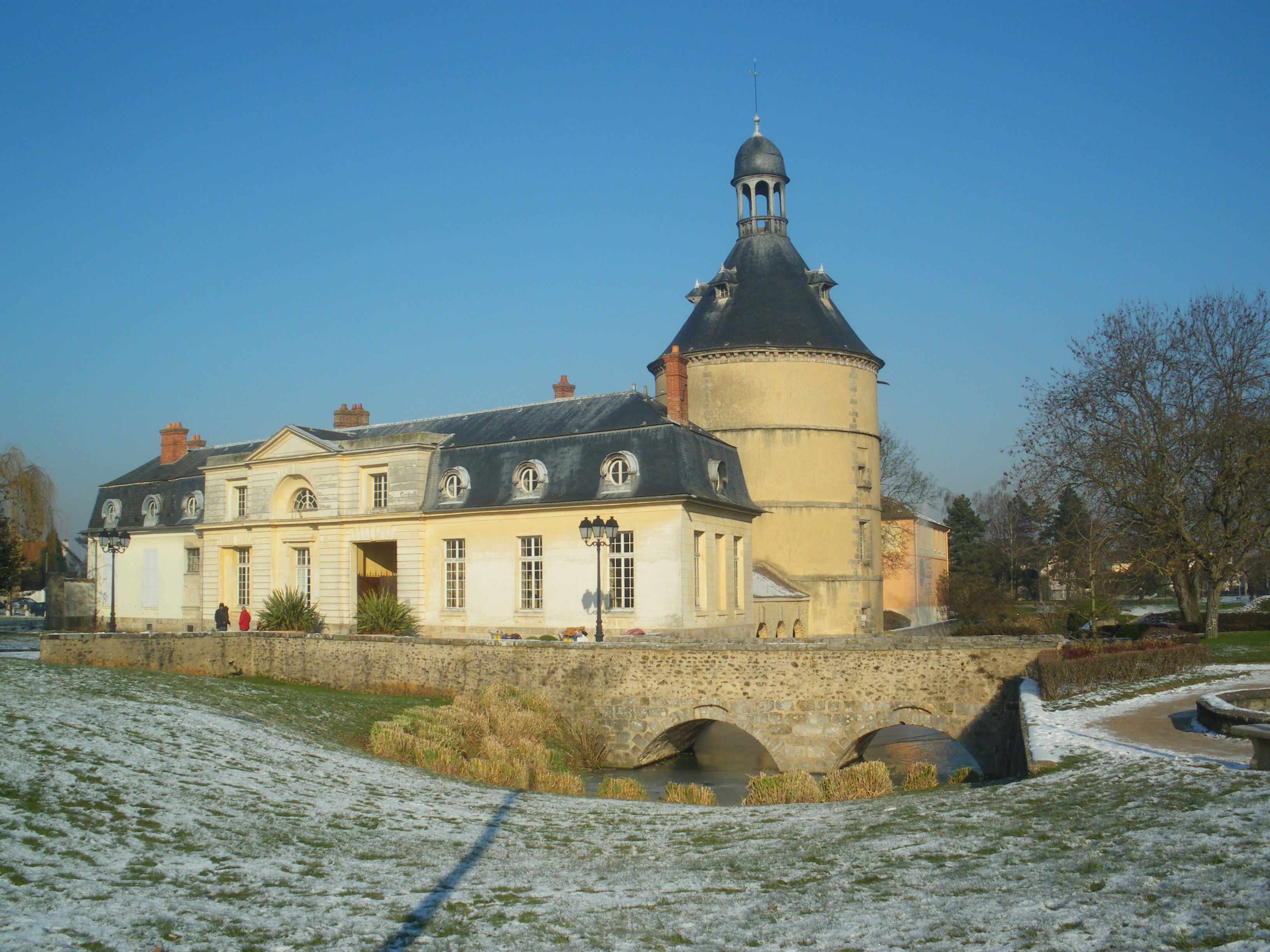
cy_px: 476
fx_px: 1321
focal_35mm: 36
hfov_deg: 51.4
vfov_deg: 39.7
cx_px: 635
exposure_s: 1/400
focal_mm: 6.3
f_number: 5.4
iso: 64
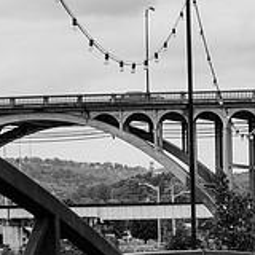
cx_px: 311
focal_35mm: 191
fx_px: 1592
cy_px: 267
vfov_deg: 9.1
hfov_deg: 9.0
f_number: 4
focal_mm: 62
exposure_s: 1/800
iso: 320
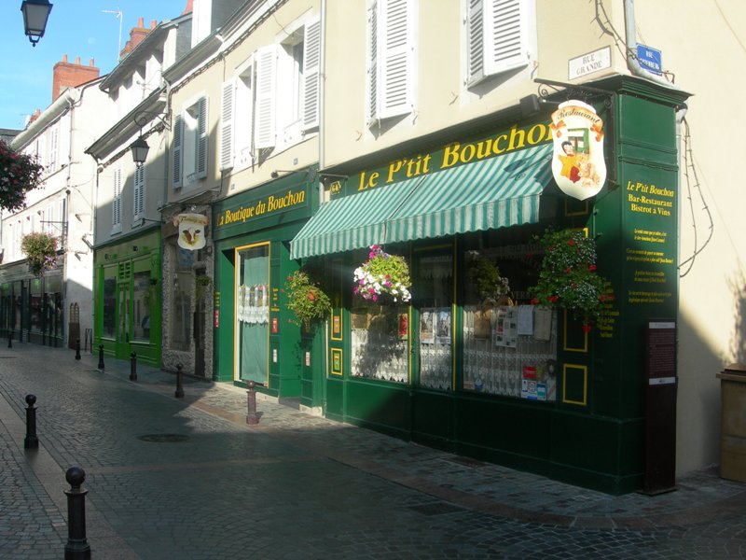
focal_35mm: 38
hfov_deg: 49.0
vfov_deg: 37.7
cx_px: 373
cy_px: 280
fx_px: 819
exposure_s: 1/262
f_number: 4.8
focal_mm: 7.8
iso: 50
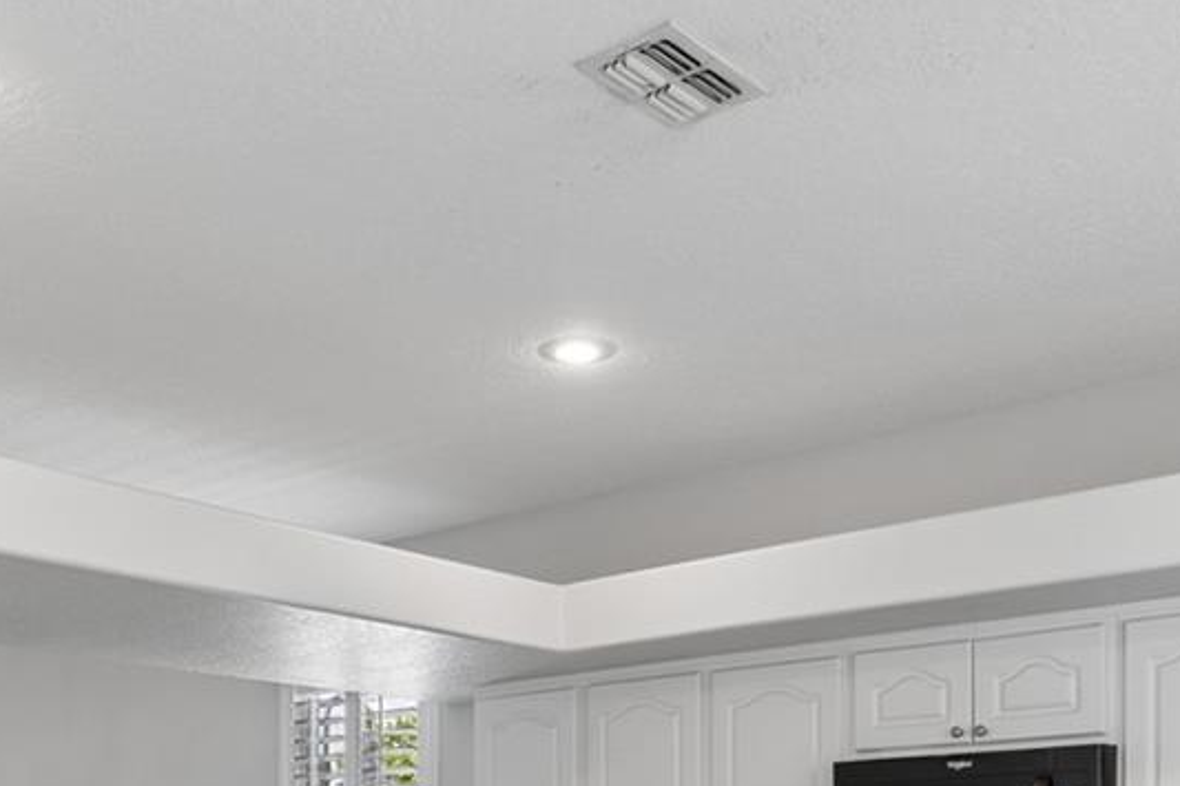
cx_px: 503
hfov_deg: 43.5
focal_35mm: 45
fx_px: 1474
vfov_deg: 26.8
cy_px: 914
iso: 100
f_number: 7.1
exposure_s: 1/4
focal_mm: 10
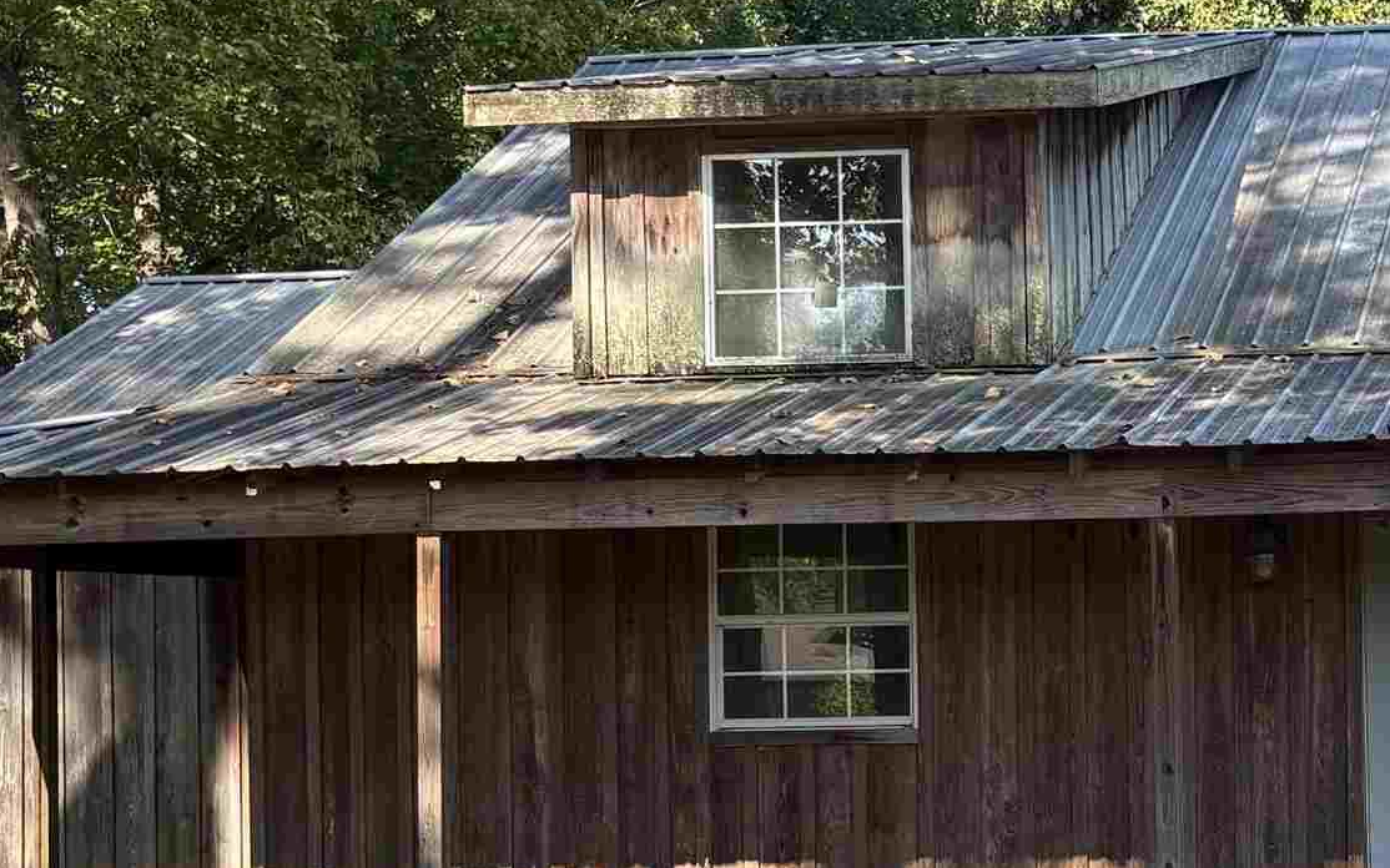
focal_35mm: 76
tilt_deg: +2.7
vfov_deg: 17.1
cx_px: 1374
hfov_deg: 25.8
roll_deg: +1.9
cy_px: 604
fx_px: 2879
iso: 50
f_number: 1.6
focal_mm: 5.96
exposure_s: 1/635
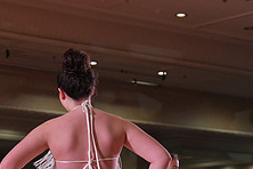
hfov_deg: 14.0
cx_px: 63
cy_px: 215
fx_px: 1026
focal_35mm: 146
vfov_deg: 9.3
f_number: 4
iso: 1000
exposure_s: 1/500
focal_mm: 56
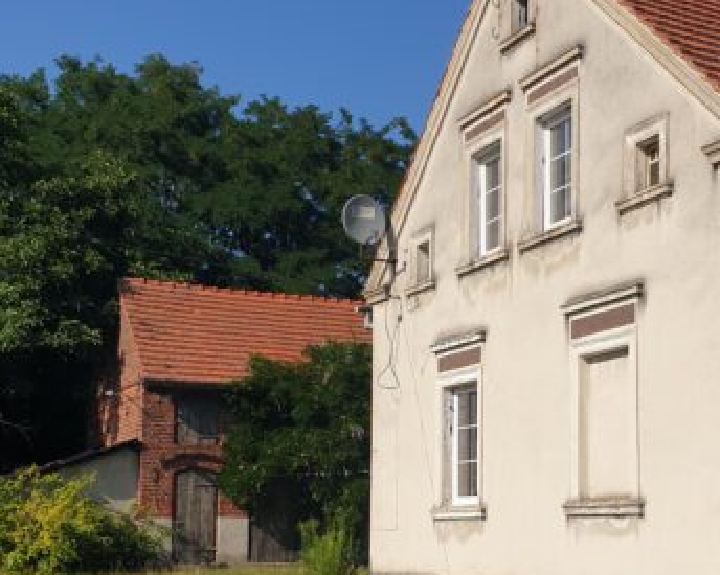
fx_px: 1257
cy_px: 420
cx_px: 452
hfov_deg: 31.8
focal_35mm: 59
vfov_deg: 25.5
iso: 50
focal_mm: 4.3
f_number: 2.4
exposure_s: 1/2312
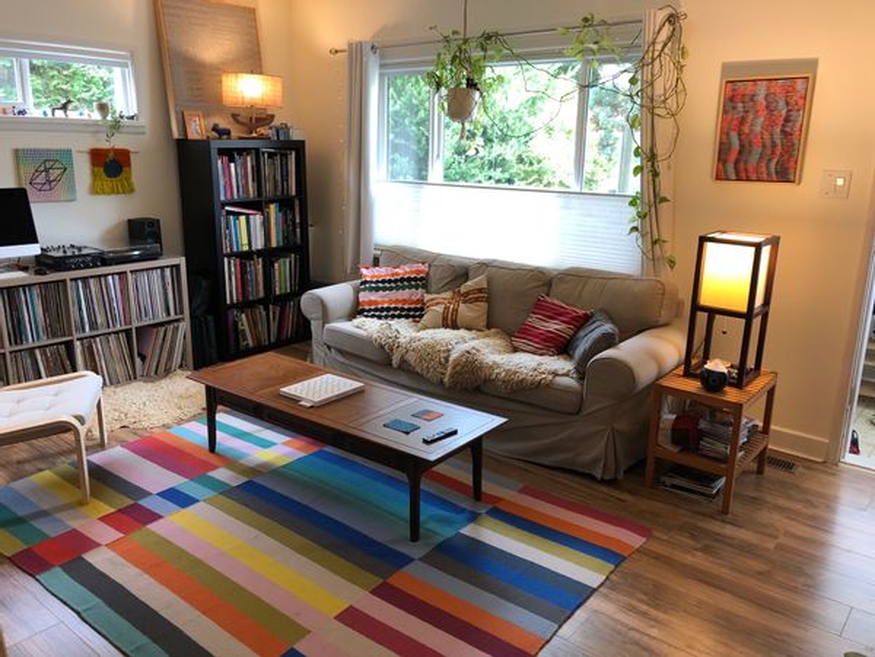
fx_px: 708
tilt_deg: -13.4
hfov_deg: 63.4
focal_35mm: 28
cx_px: 438
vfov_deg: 49.7
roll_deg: -0.8
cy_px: 328
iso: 40
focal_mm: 3.99
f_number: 1.8
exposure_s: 1/24
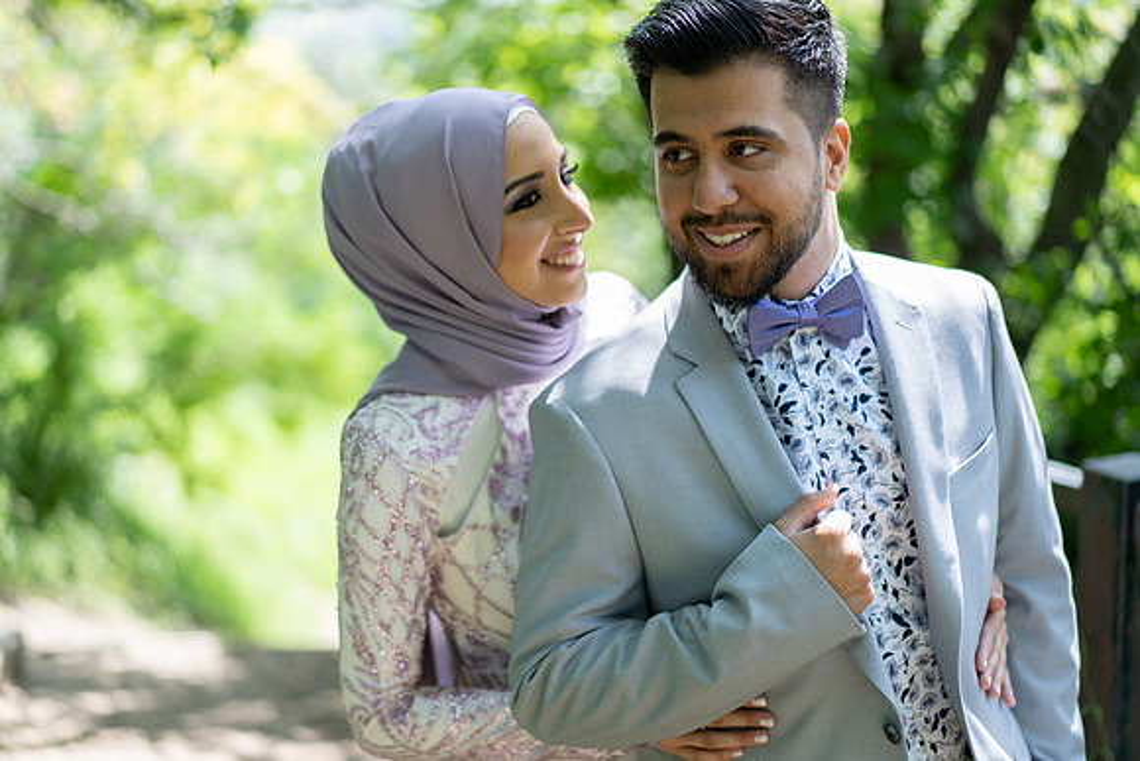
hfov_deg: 36.2
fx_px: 1742
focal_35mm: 55
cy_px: 380
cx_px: 570
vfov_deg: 24.6
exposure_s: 1/500
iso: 100
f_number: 1.8
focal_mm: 55
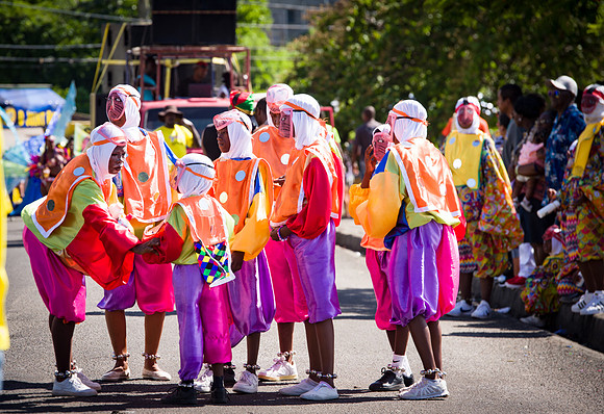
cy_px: 236
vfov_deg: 6.7
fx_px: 3551
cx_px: 249
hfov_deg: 9.7
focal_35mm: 210
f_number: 6.3
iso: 100
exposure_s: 1/250
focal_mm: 180
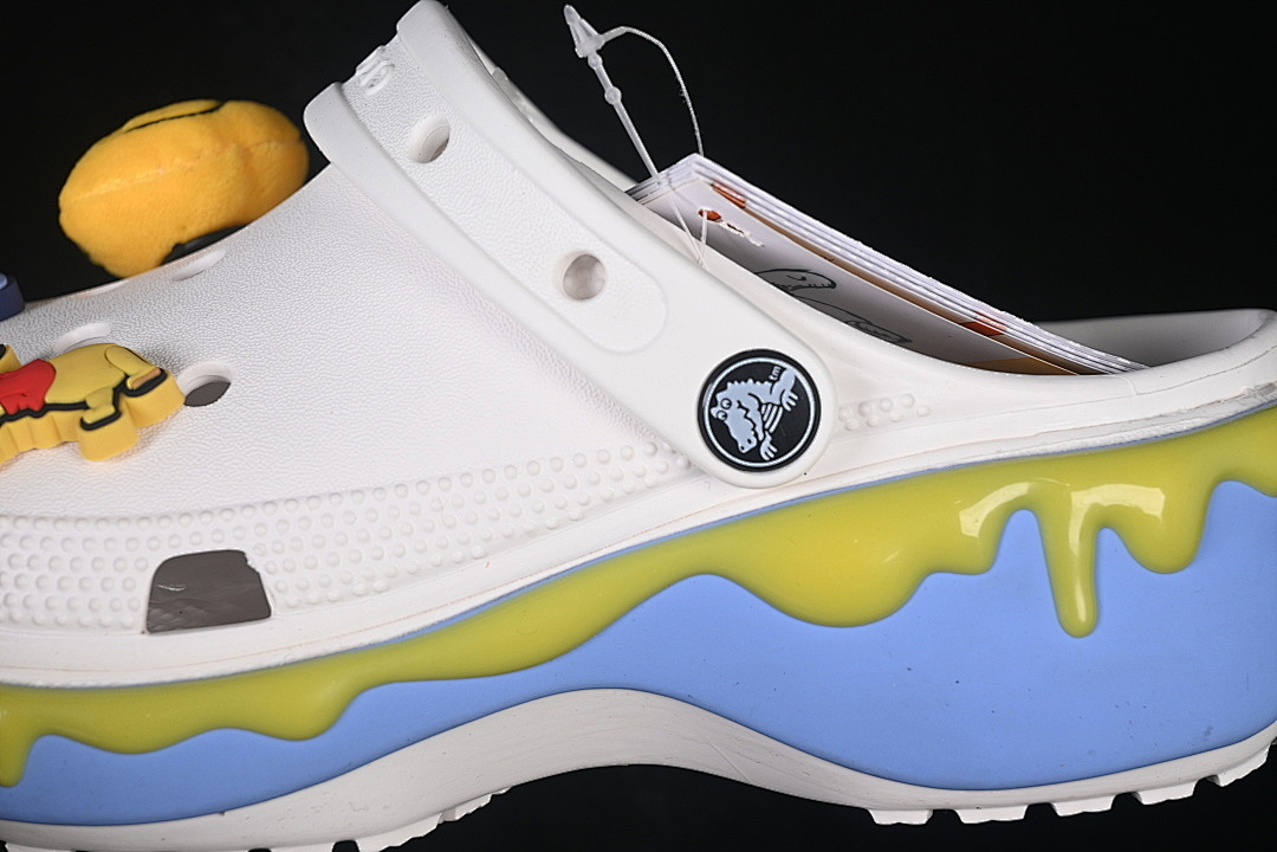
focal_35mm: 75
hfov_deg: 27.0
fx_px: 2660
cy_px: 426
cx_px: 638
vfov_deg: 18.2
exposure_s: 1/80
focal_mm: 50
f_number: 7.1
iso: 160
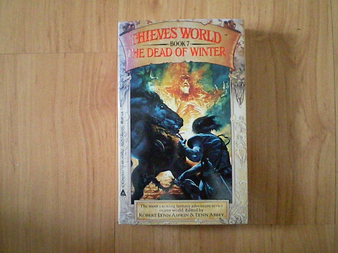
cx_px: 169
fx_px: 371
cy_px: 126
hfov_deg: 49.0
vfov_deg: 37.7
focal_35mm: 38
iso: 1800
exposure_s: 1/50
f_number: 3.1
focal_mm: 6.3
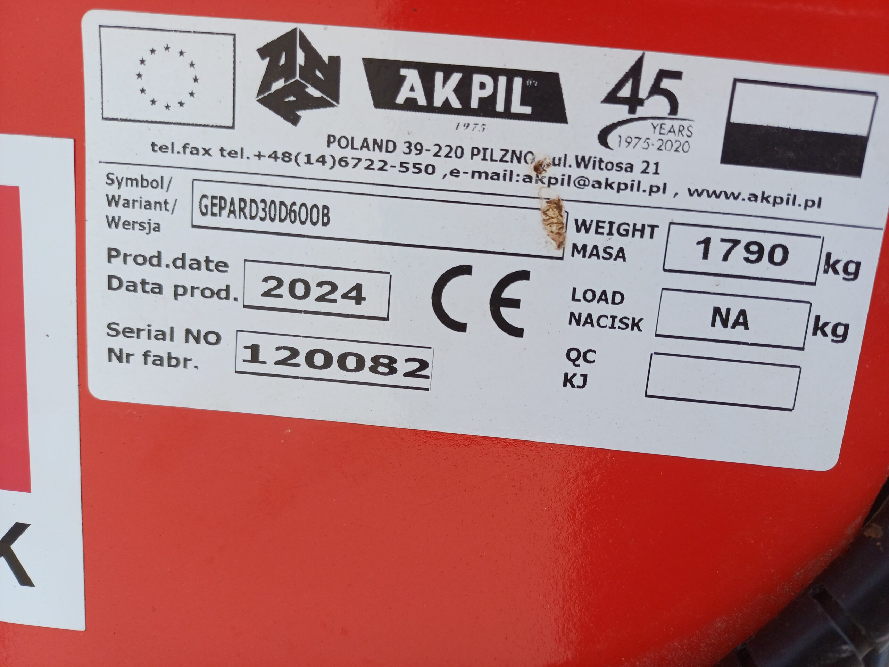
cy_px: 334
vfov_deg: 54.9
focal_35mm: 25
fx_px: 642
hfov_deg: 69.4
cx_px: 444
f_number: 1.8
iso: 50
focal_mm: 4.65
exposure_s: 1/642
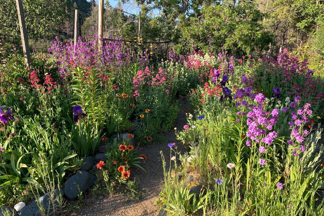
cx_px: 161
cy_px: 116
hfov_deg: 65.5
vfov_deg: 46.4
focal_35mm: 28
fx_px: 252
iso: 25
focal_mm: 4.25
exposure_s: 1/419
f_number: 1.8
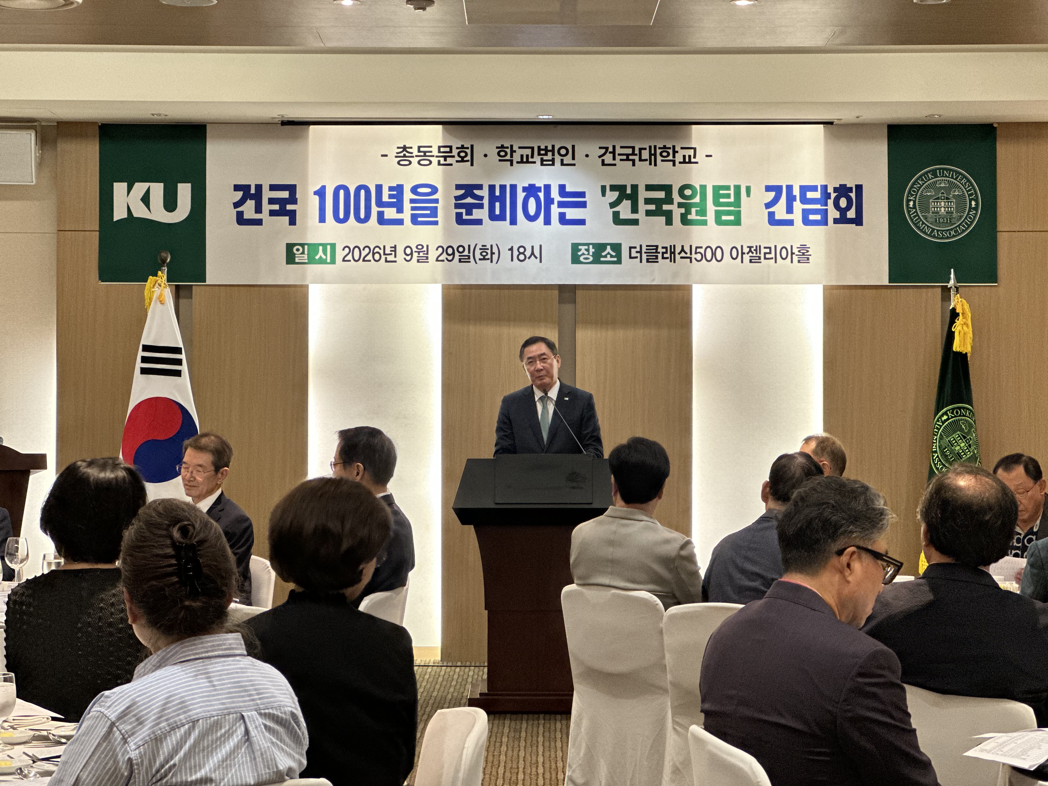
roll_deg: -0.5
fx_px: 2331
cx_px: 524
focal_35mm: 77
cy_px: 393
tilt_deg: +1.1
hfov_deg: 25.3
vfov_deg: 19.1
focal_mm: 9
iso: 320
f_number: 2.8
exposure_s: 1/40
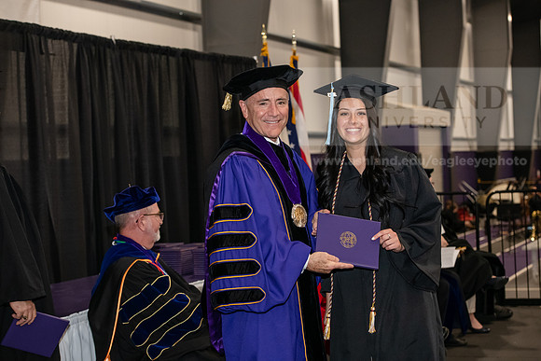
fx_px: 1052
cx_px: 270
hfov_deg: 28.8
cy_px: 180
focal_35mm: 70
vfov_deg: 19.5
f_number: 5
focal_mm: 70
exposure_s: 1/200
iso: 2500
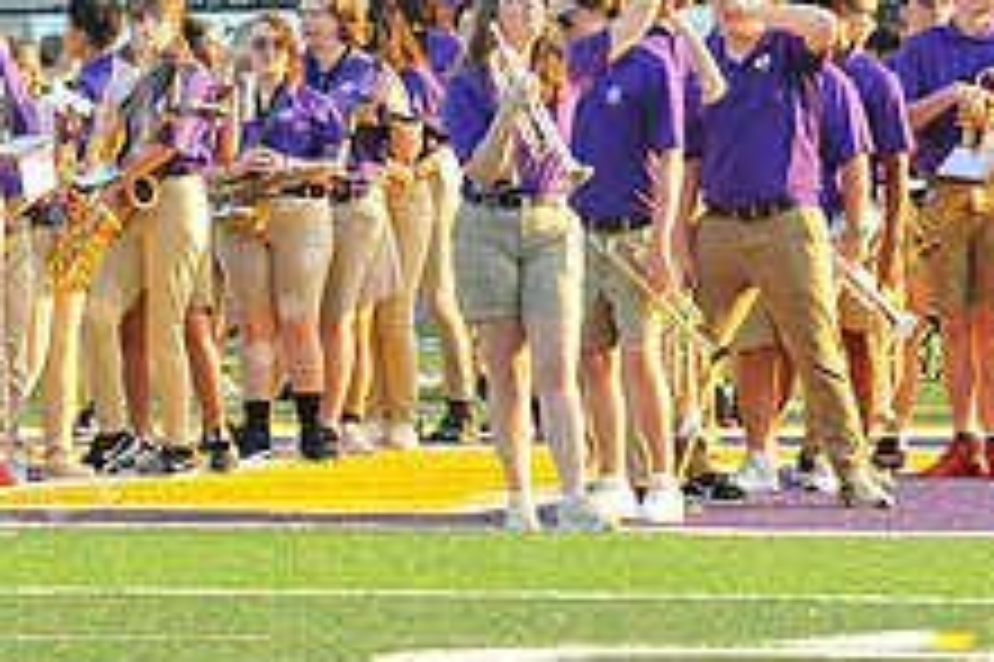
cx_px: -81
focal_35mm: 525
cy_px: 113
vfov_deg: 2.6
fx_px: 14485
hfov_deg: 3.9
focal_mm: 200
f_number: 7.1
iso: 250
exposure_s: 1/80
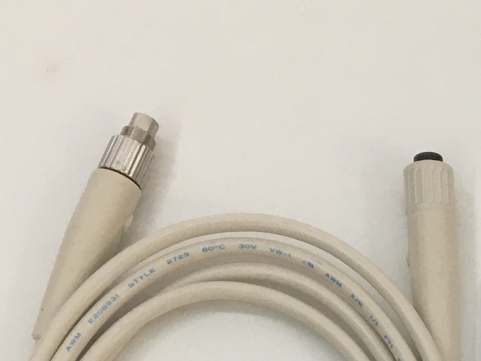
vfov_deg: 15.5
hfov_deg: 20.3
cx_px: 585
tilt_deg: -72.8
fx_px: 1250
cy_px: 485
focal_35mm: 90
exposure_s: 1/33
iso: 25
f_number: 2.2
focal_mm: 4.15
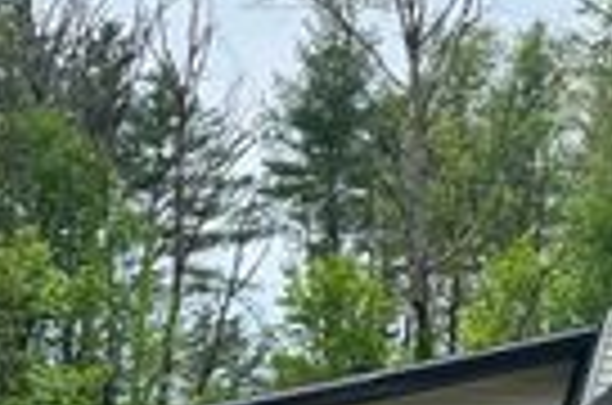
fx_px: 1560
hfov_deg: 20.7
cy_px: 380
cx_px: 738
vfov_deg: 14.6
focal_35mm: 92
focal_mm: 6.86
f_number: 1.78
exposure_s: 1/3058
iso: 80
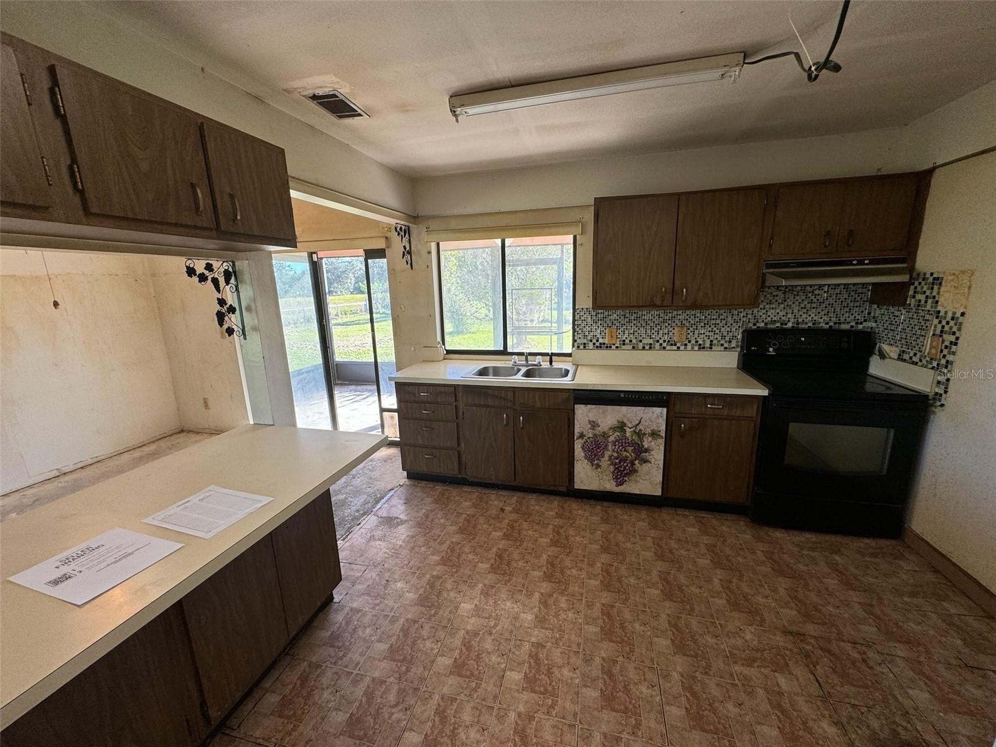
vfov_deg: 85.7
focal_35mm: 14
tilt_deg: -13.2
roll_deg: +1.4
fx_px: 403
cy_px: 374
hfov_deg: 102.1
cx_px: 498
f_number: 2.2
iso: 80
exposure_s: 1/120
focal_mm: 2.22
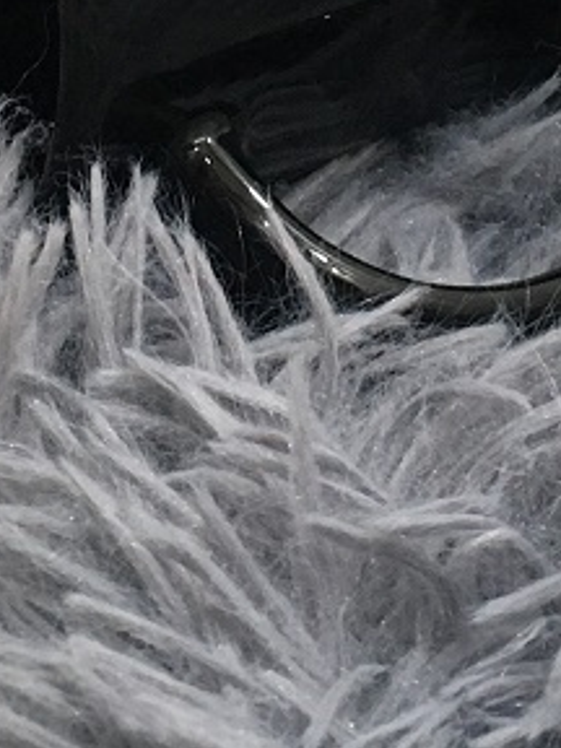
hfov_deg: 12.2
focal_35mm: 121
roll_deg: +0.1
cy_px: -169
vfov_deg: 15.6
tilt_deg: -18.3
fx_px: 2615
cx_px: 260
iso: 125
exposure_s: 1/33
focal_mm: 4.15
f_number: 2.2
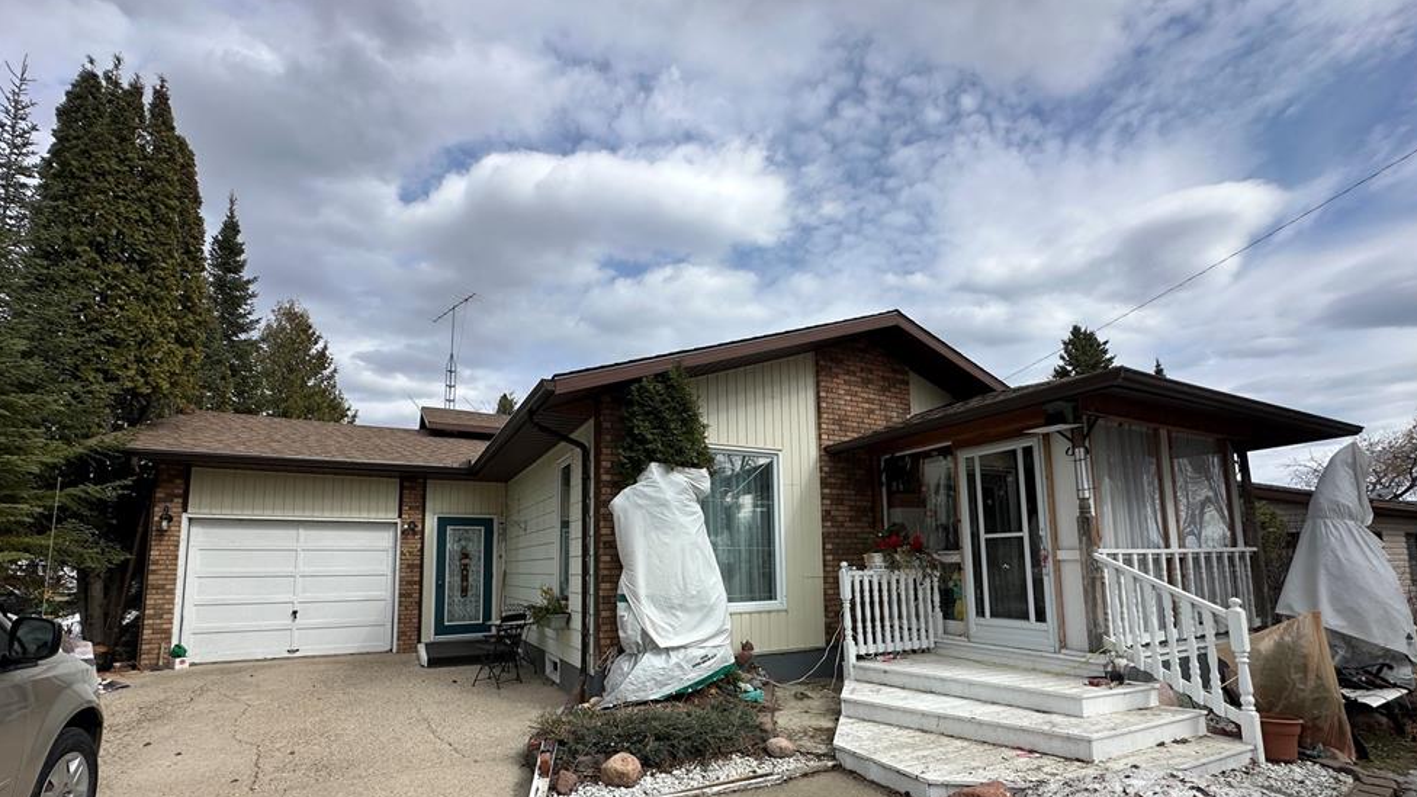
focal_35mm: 16
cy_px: 502
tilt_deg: +6.2
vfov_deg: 66.0
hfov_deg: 99.4
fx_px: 601
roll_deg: +0.9
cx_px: 694
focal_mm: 2.22
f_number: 2.2
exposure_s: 1/1887
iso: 50
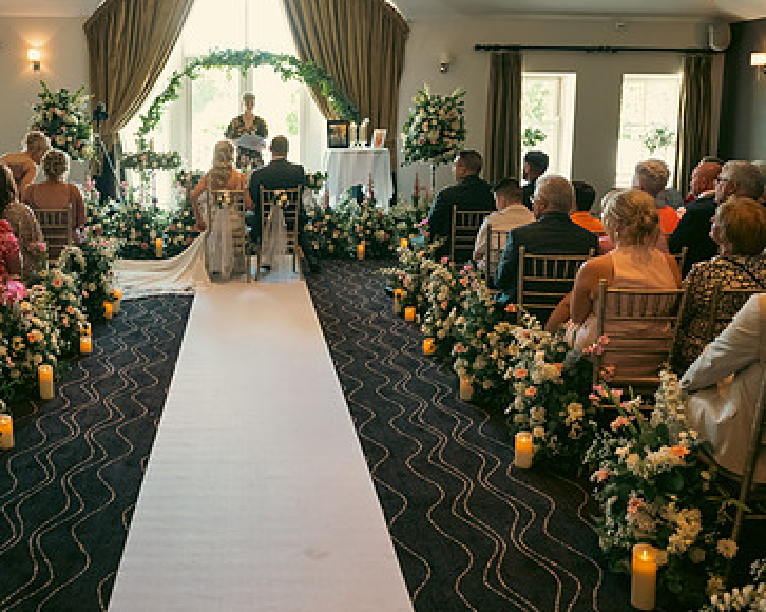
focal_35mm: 36
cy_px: 229
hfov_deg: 49.4
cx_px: 251
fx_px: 816
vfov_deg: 40.8
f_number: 3.5
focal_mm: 24
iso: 1000
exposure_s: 1/160
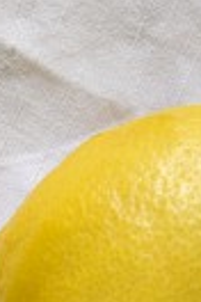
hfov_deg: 3.5
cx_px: 19
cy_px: 1169
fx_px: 3325
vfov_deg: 4.7
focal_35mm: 397
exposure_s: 1/40
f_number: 4.5
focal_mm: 34
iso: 100
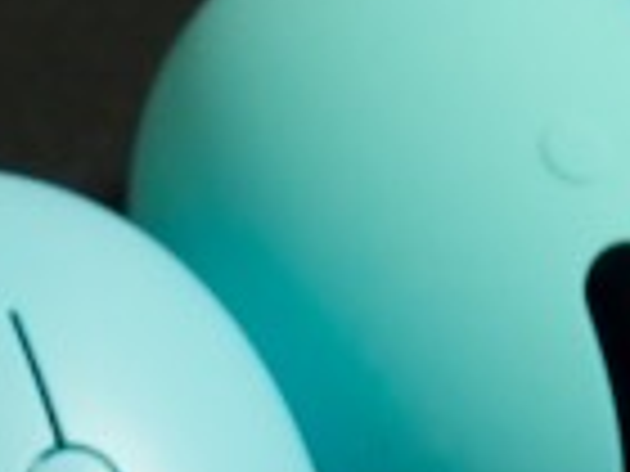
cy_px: 632
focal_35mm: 103
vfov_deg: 13.8
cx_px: -184
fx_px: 1875
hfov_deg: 17.9
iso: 640
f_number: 2.3
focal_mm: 5.4
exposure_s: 1/30
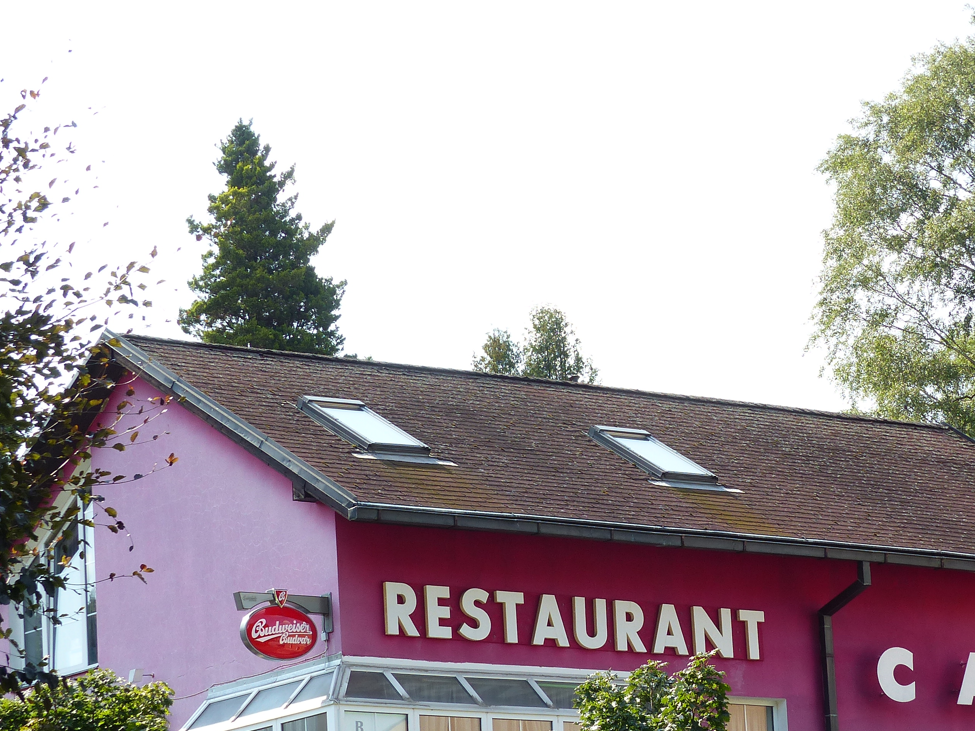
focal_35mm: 152
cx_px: 640
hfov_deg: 13.0
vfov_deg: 9.7
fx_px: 4281
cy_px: 530
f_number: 4
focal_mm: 17.4
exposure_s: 1/320
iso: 100
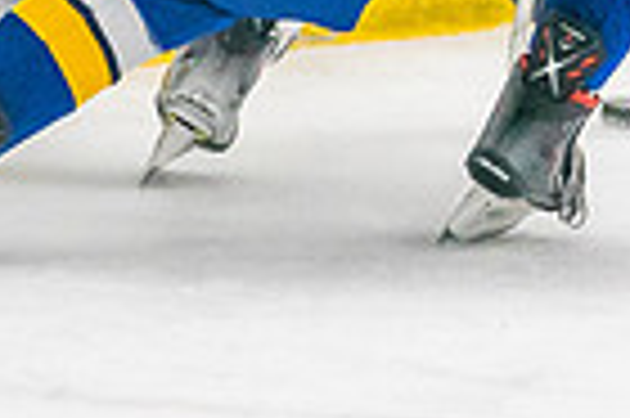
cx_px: 351
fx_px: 13372
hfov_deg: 2.7
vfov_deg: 1.8
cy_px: -562
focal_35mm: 765
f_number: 2.8
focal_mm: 104
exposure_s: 1/1250
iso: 3200
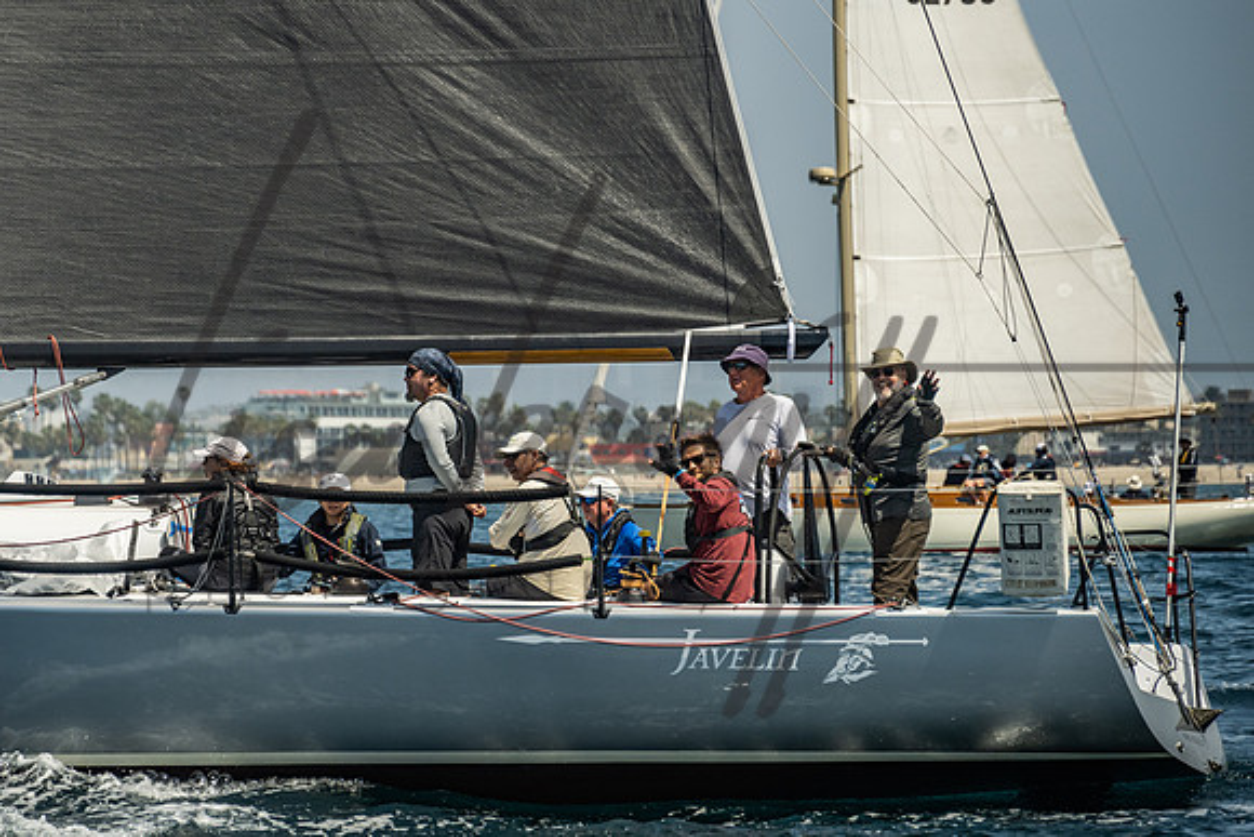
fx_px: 8125
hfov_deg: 8.8
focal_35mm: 233
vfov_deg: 5.9
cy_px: 334
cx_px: 427
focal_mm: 175
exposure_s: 1/1250
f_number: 6.3
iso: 320
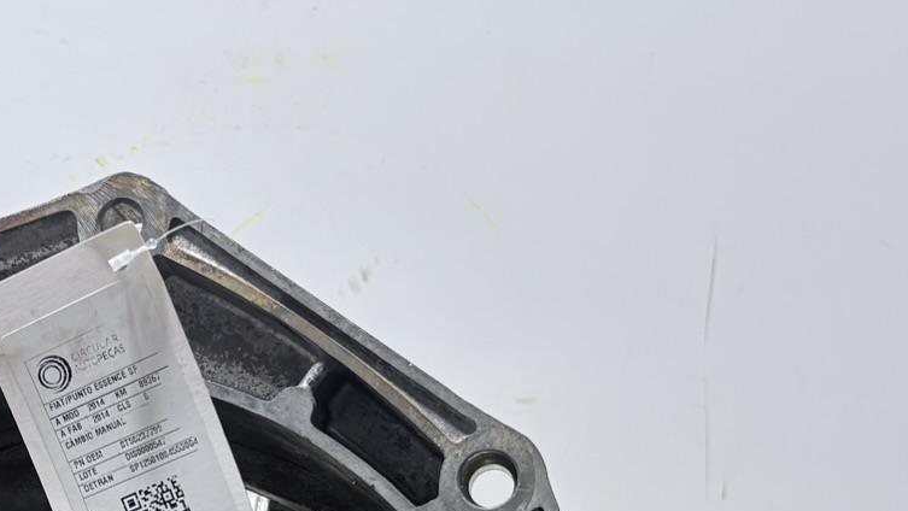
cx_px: 1
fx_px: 1854
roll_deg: +1.3
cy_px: 770
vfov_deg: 14.6
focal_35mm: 77
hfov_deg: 26.1
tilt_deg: -23.8
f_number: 1.6
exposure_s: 1/120
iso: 50
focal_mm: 5.96
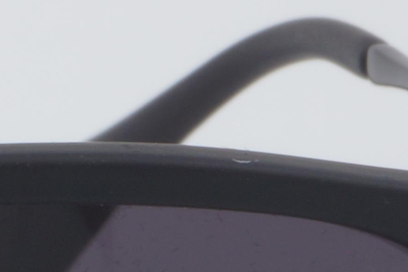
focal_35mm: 563
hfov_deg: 3.6
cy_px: 563
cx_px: -685
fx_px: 6385
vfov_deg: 2.4
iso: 100
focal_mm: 55
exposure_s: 1/4
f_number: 32
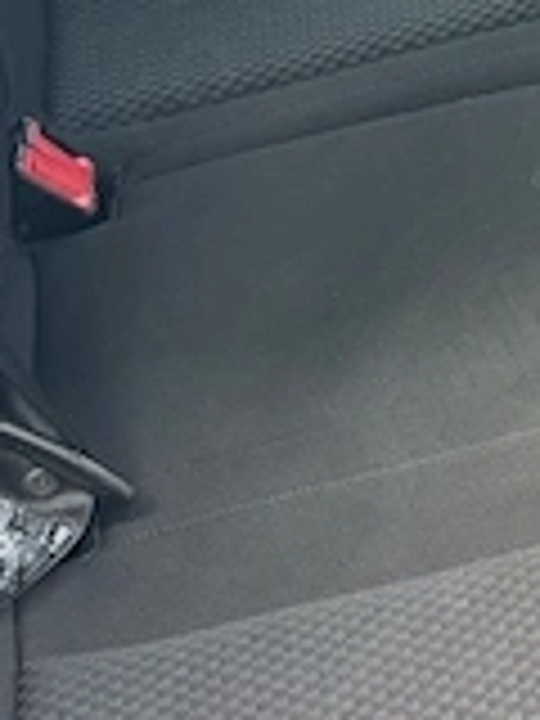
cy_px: 351
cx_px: 828
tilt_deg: -35.8
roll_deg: -5.3
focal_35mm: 120
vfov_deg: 16.4
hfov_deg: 11.8
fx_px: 2496
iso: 100
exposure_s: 1/155
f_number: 1.78
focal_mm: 6.76
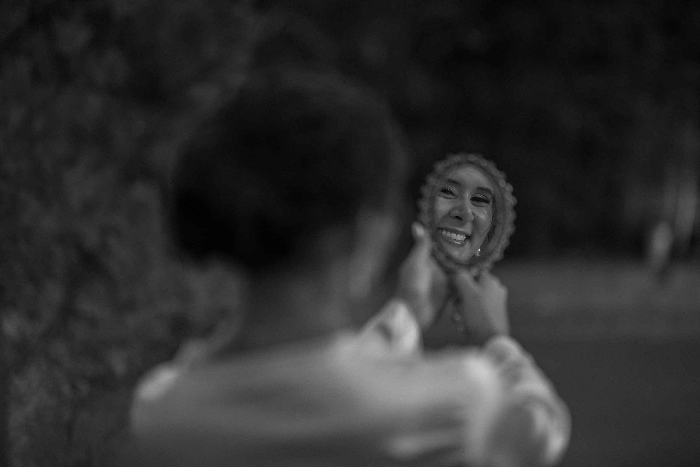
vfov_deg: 16.1
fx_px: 1653
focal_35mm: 85
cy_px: 234
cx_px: 350
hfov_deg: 23.9
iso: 160
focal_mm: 85
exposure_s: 1/320
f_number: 1.4
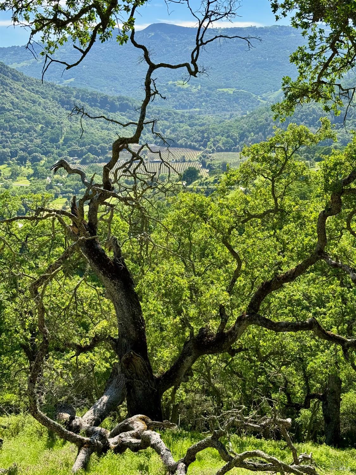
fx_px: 658
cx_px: 178
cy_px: 238
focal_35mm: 48
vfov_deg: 39.7
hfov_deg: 30.3
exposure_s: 1/1770
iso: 64
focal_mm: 6.76
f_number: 1.78
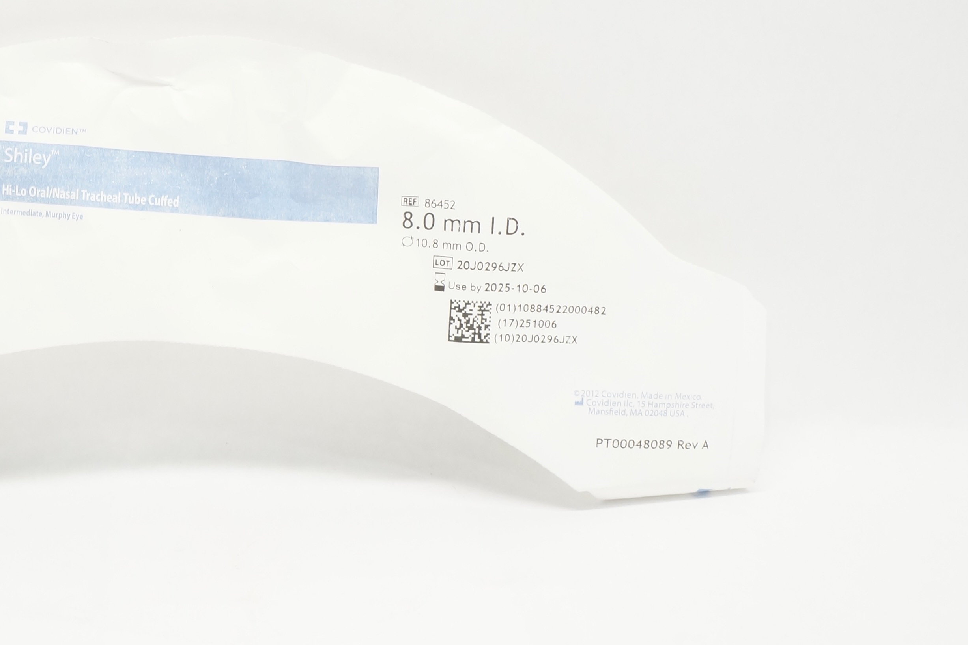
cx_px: 183
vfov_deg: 23.8
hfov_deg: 33.9
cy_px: 276
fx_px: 1533
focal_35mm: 57
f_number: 5.6
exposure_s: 1/80
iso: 800
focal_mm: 19
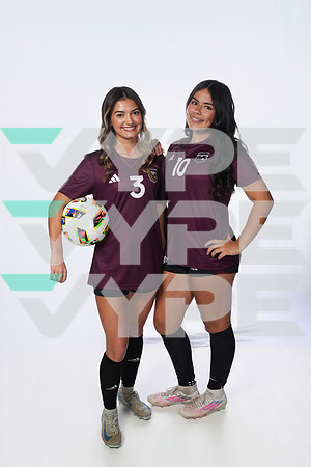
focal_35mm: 38
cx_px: 156
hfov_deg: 35.1
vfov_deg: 50.7
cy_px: 234
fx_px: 492
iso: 800
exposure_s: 1/250
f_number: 8
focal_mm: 38
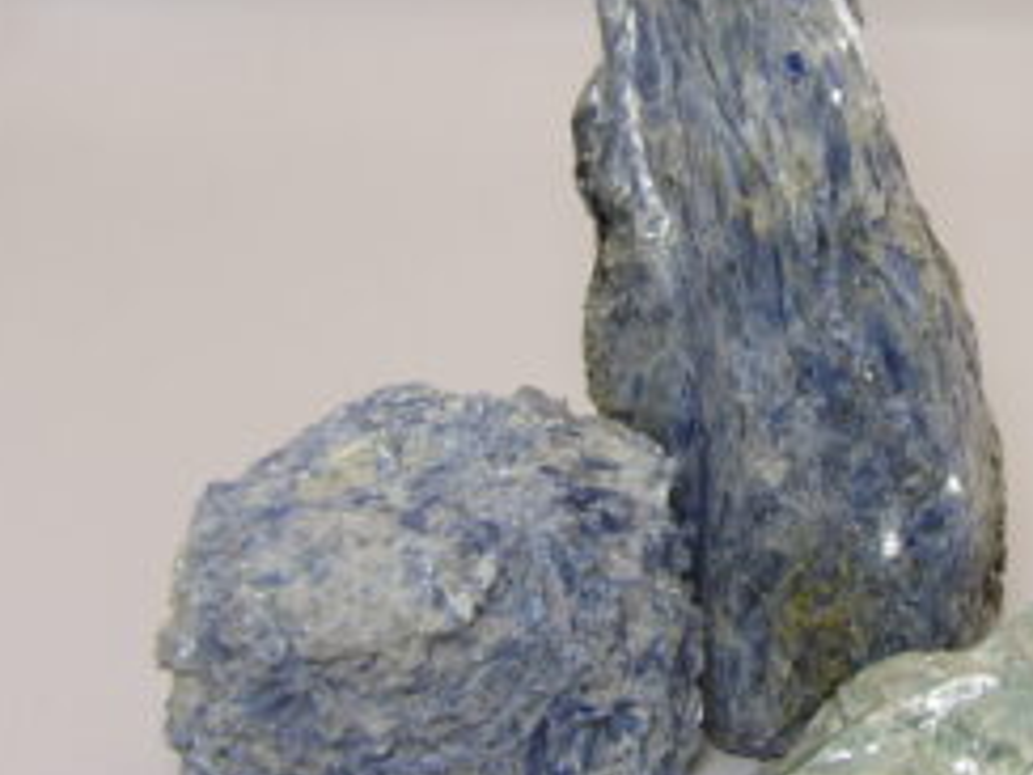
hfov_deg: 22.2
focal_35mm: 87
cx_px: 817
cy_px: 347
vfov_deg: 17.0
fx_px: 2596
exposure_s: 1/146
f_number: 3.9
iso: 100
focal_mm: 9.5
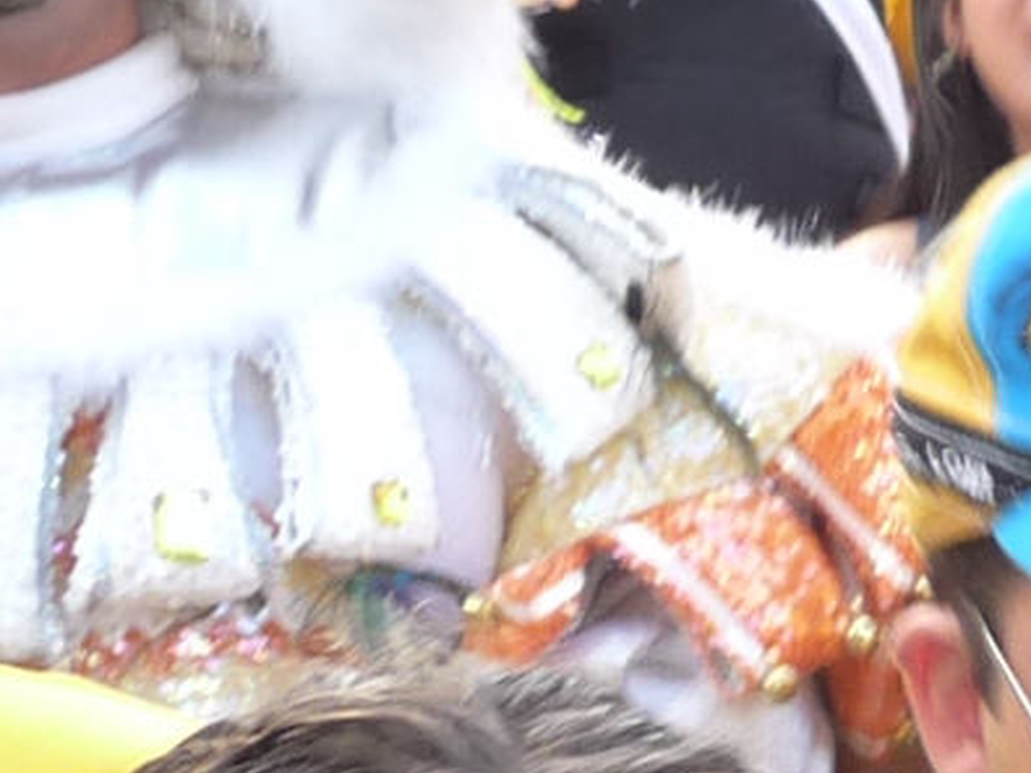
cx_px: 1963
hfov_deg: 10.5
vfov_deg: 8.5
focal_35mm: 175
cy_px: 580
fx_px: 5211
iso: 160
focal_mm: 4.8
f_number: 2.8
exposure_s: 1/60
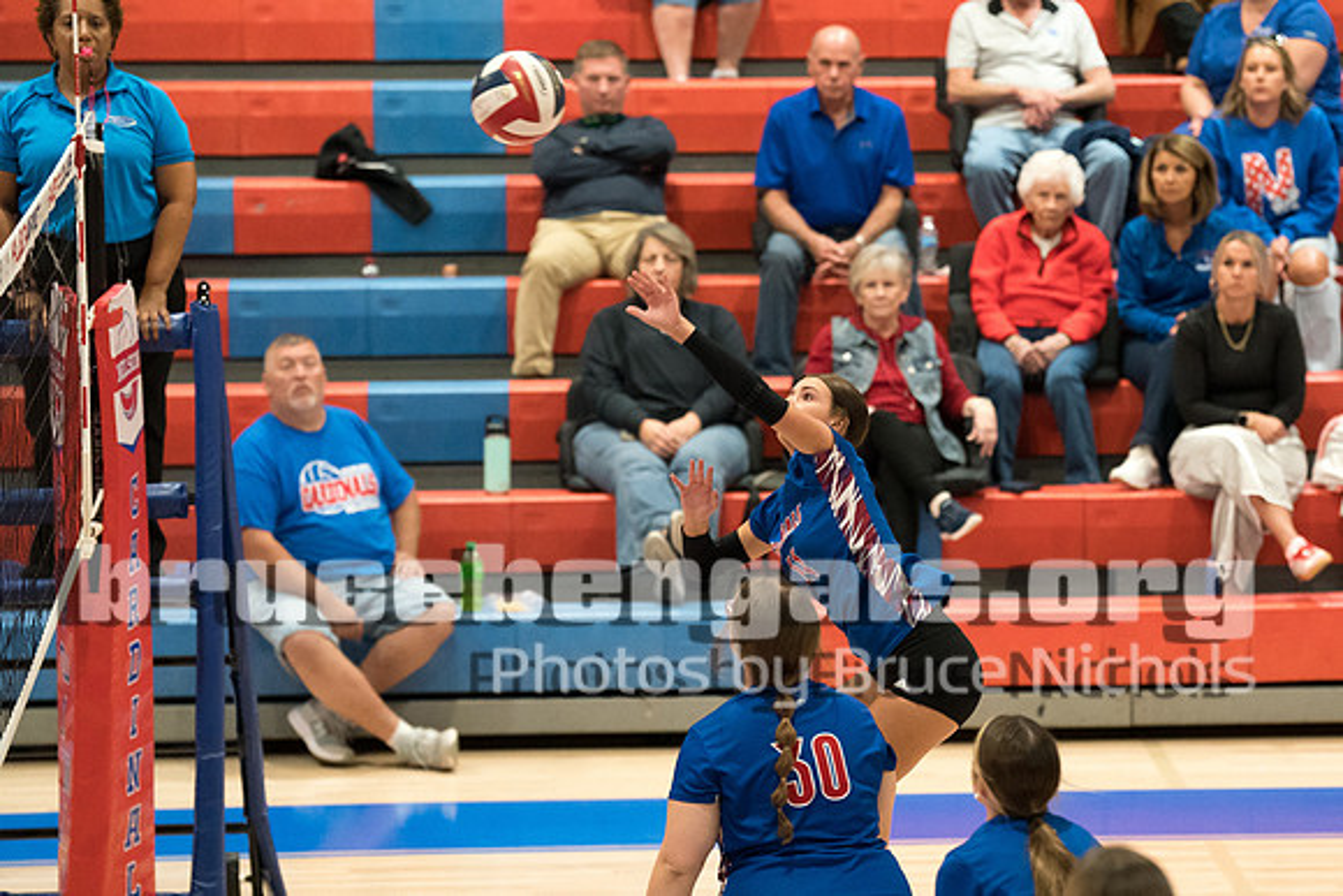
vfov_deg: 6.8
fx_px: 7582
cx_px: 885
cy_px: 412
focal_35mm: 203
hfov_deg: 10.1
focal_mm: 144
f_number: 2.8
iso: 6400
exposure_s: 1/1000
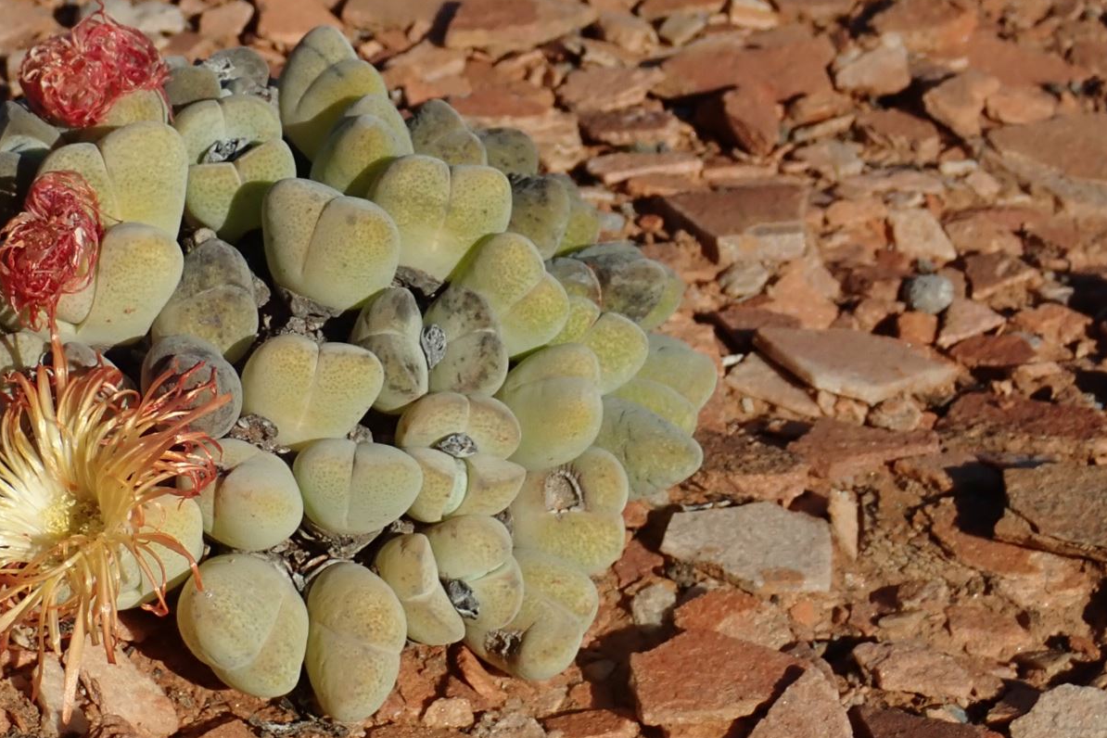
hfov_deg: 16.7
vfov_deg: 11.2
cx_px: 257
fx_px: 3751
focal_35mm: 122
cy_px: 386
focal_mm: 12.6
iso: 100
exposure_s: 1/640
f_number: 5.6
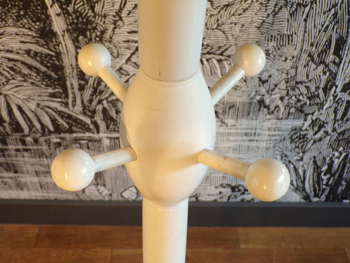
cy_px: 132
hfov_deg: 50.1
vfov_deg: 38.7
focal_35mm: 37
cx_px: 175
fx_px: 374
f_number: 3.3
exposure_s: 1/17
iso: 280
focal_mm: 6.6
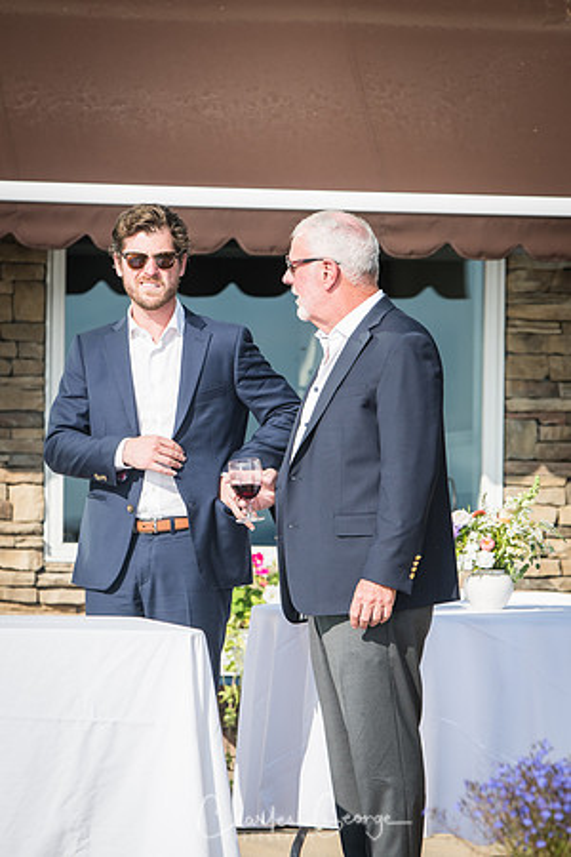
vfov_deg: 8.9
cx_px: 286
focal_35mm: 232
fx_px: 5531
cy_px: 428
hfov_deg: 5.9
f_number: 4
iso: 200
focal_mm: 155
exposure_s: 1/2000
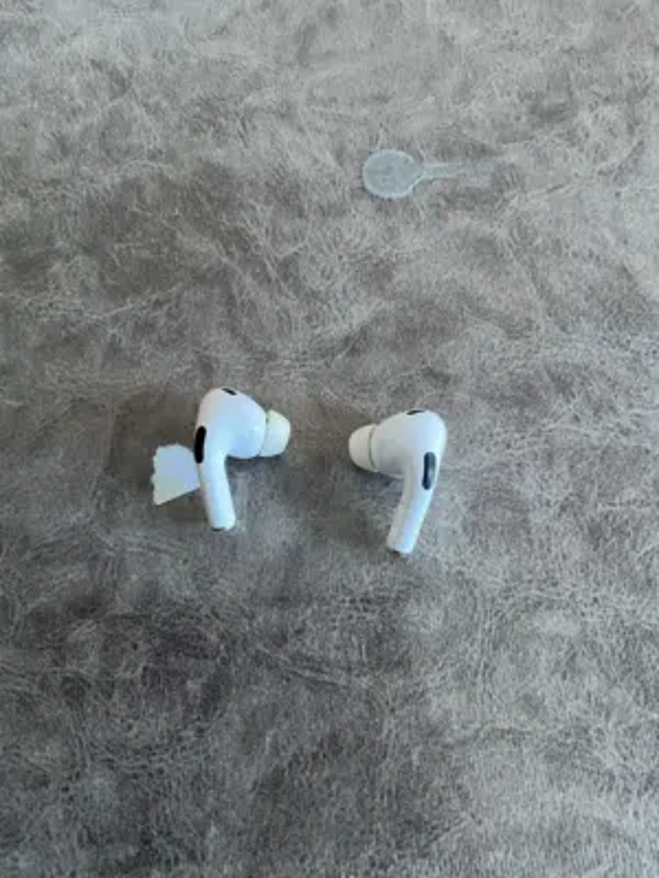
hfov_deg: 48.2
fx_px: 736
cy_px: 439
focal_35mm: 29
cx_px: 330
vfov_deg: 61.7
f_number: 1.8
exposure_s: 1/40
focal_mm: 3
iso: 320
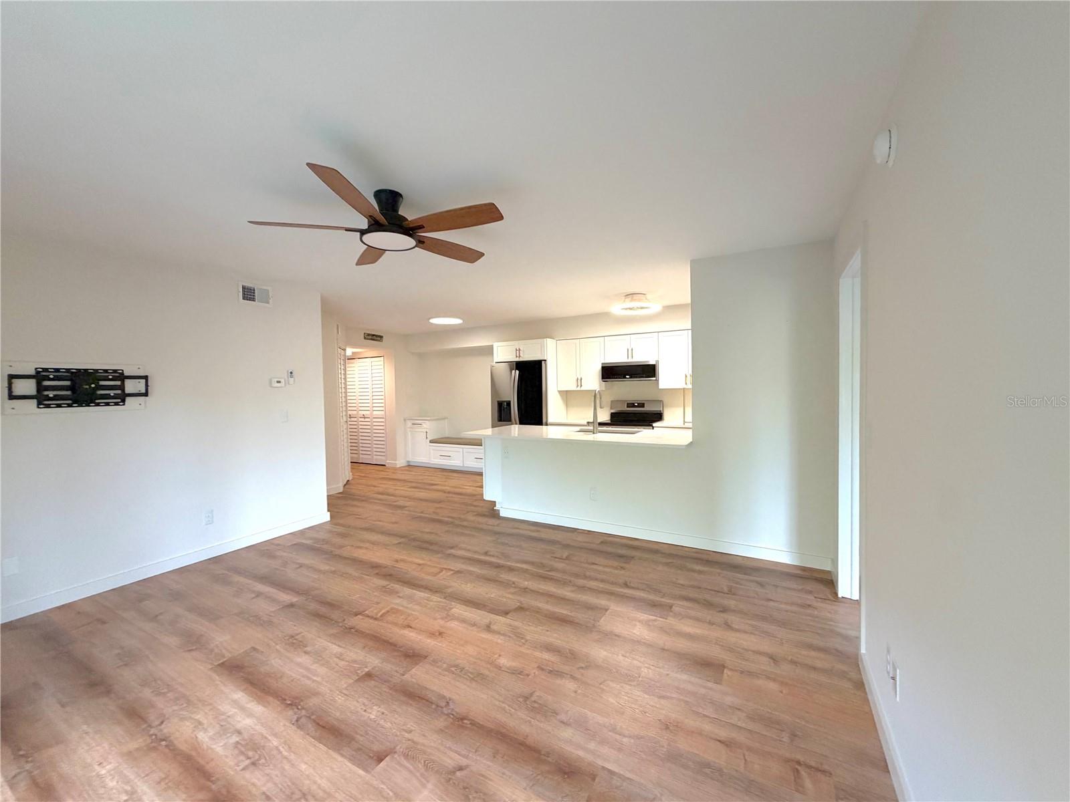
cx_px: 535
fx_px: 433
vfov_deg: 85.7
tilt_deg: -0.1
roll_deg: +1.3
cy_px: 401
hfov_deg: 102.1
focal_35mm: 14
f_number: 2.2
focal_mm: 2.22
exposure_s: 1/121
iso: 320
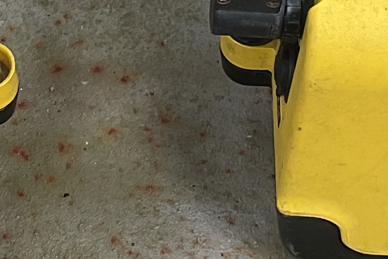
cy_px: -191
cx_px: 72
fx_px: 1832
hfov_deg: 12.0
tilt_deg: -47.3
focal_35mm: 170
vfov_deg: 7.8
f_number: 1.8
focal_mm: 3
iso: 50
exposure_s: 1/120
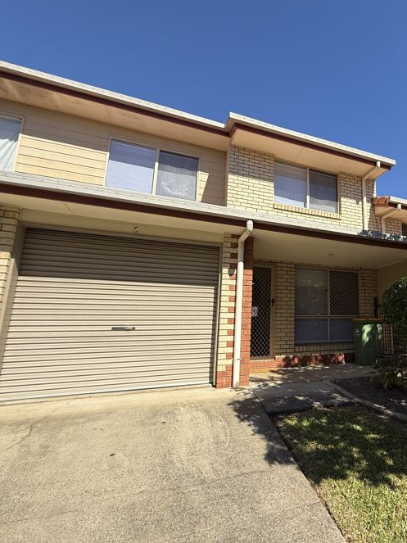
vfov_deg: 84.7
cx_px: 319
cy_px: 272
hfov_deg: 63.4
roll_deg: +0.0
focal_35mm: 19
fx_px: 298
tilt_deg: +10.2
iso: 50
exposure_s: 1/1613
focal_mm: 2.22
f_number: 2.2
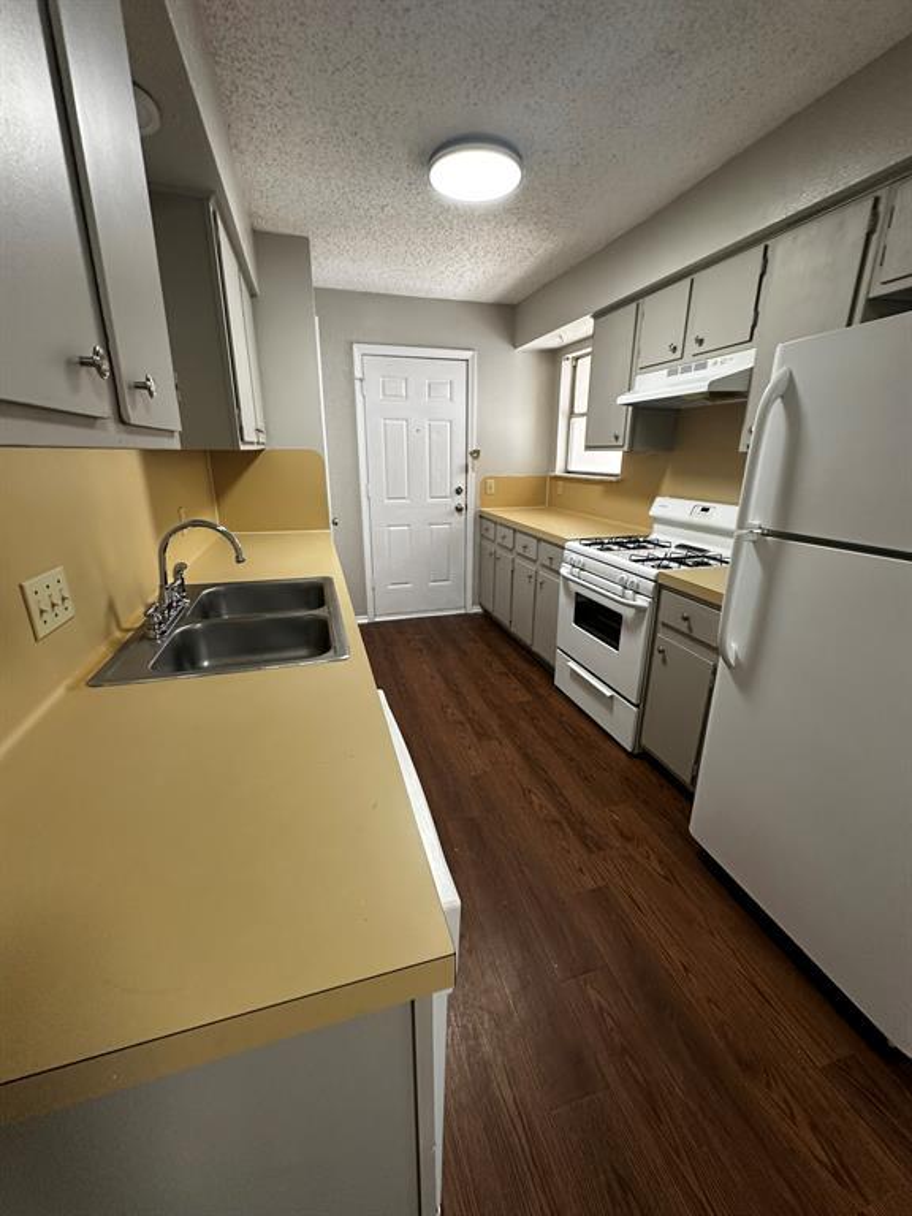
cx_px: 456
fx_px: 492
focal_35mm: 14
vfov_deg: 102.1
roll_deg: -0.7
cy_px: 608
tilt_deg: -16.6
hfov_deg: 85.7
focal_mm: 2.22
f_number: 2.2
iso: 160
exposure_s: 1/60
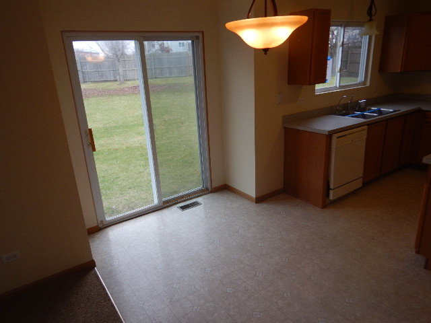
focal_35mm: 24
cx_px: 216
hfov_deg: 71.6
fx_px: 299
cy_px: 162
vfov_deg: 56.8
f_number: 2.8
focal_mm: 4.3
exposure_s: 1/60
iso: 125
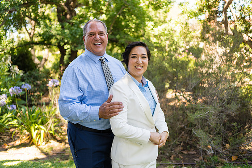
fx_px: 252
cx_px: 126
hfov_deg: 53.1
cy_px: 85
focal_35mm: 36
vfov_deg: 36.9
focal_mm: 35
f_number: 2.2
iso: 160
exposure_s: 1/320
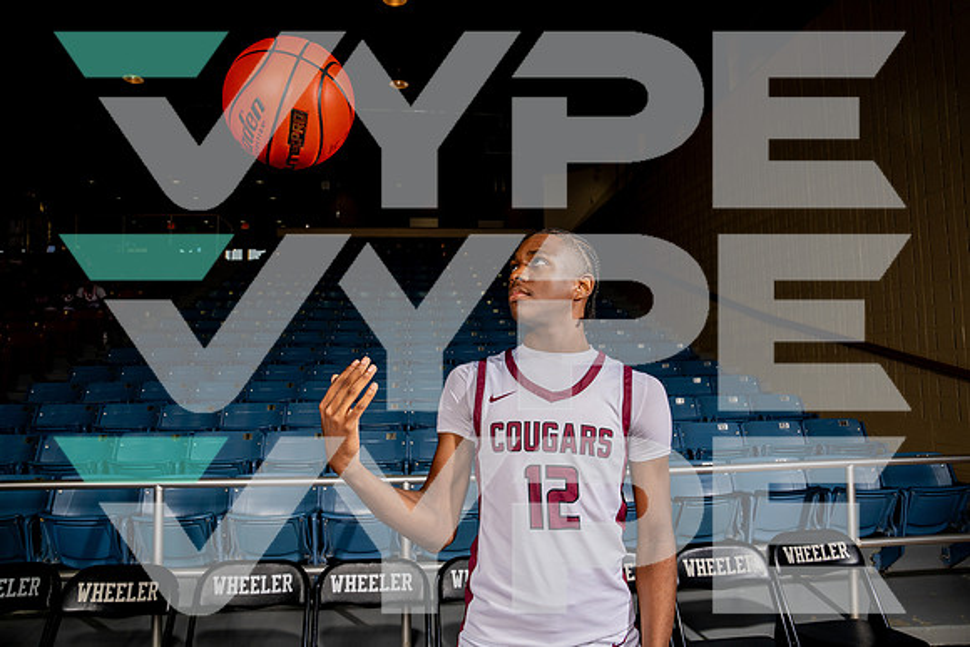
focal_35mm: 24
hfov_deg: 73.7
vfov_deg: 53.2
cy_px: 324
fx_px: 647
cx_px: 485
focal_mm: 24
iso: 250
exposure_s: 1/125
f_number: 7.1
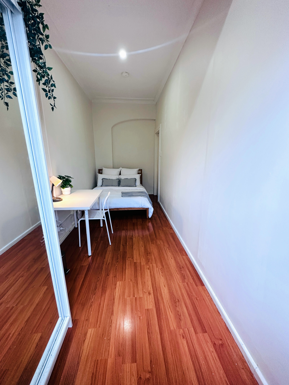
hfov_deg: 85.7
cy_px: 192
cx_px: 144
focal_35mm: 14
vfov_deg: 102.1
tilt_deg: -14.1
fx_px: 156
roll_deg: +0.1
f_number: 2.2
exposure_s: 1/100
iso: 200
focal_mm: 2.22
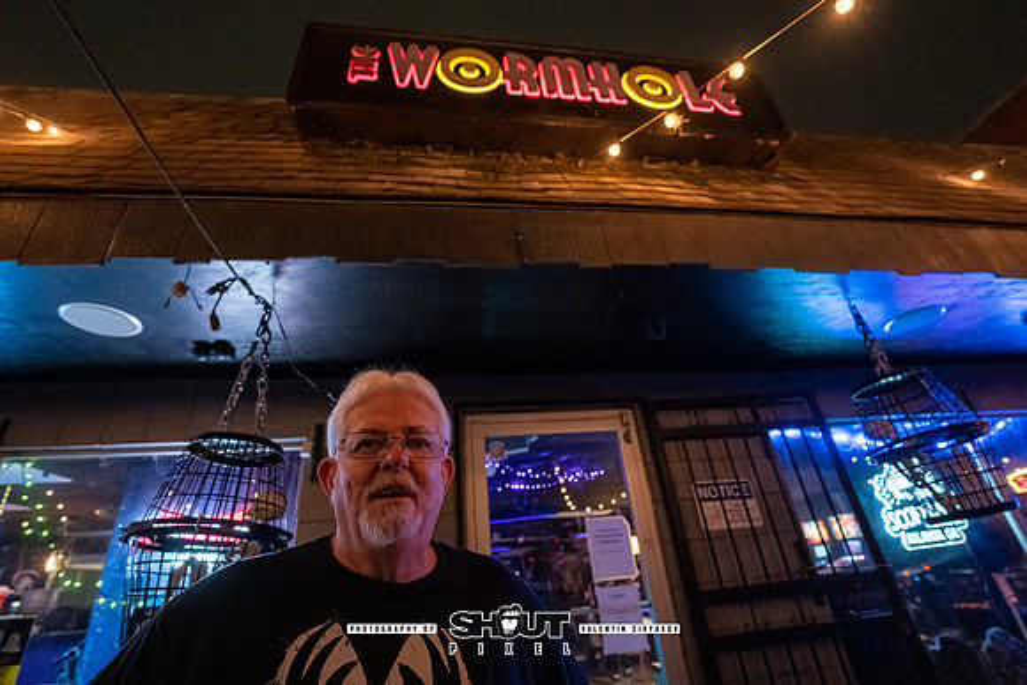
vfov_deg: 77.9
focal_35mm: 15
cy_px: 342
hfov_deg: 100.9
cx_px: 514
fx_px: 424
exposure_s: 1/160
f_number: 2.8
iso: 3200
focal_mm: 14
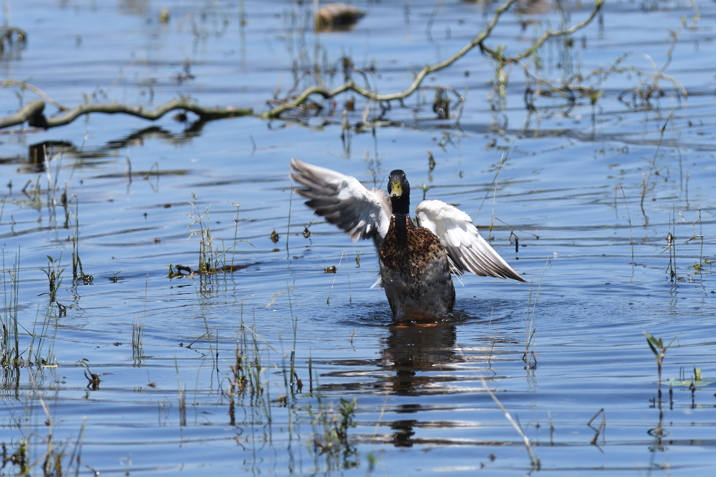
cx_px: 358
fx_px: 17899
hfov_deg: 2.3
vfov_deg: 1.5
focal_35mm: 900
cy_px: 238
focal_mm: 600
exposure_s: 1/800
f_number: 10
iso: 320
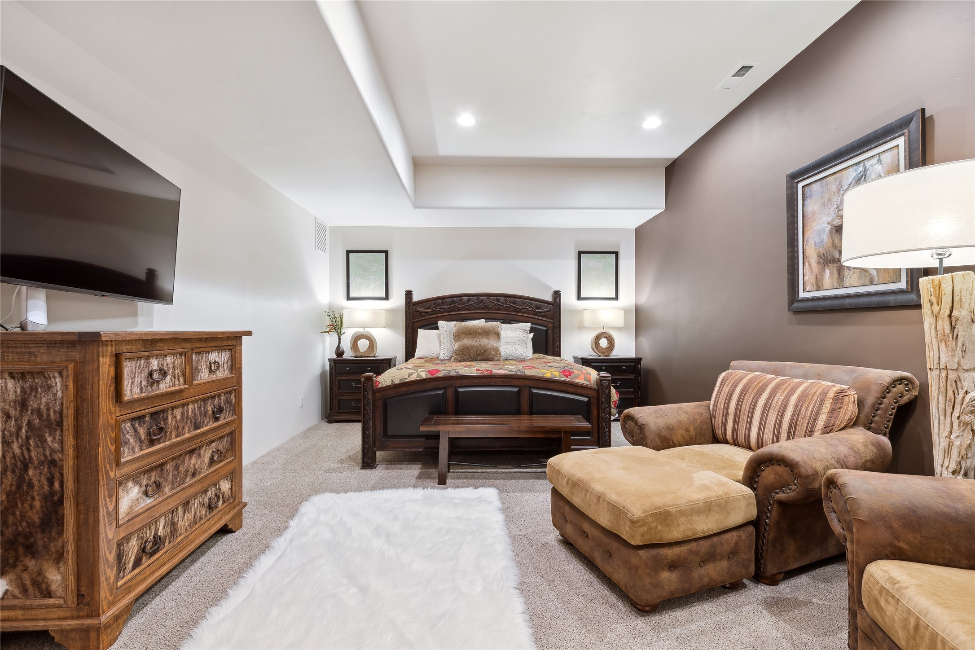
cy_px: 325
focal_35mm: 15
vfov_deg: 77.3
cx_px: 488
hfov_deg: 100.4
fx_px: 406
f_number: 6.3
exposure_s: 1/1.67
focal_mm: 10
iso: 100
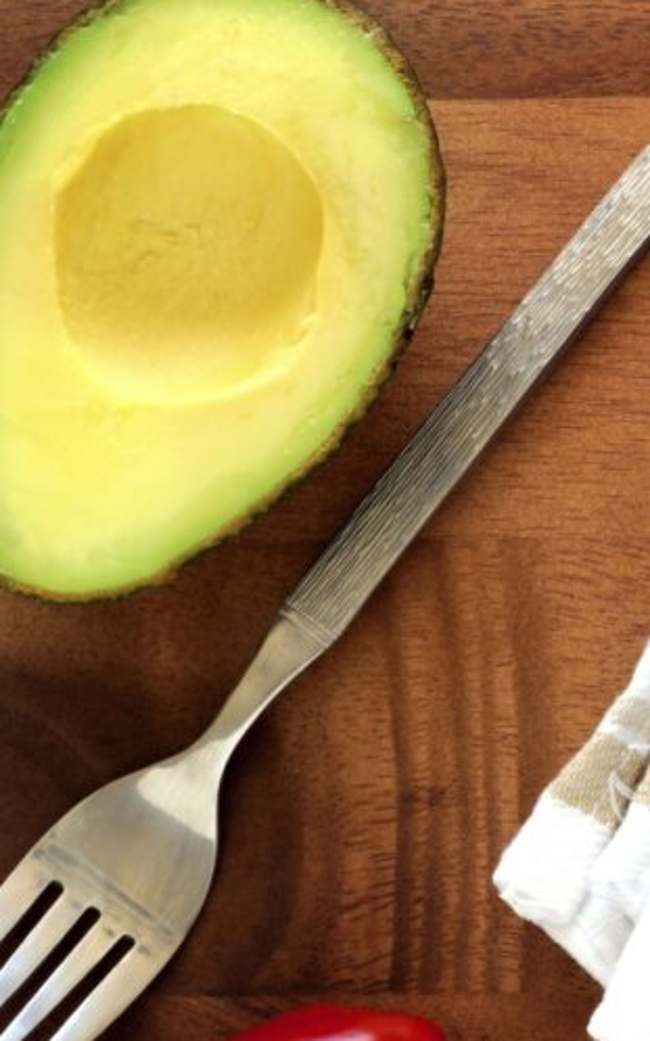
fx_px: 3293
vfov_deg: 17.9
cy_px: 627
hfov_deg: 11.0
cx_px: 878
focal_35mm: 116
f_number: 18
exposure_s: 1/1.25
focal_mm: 35
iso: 100
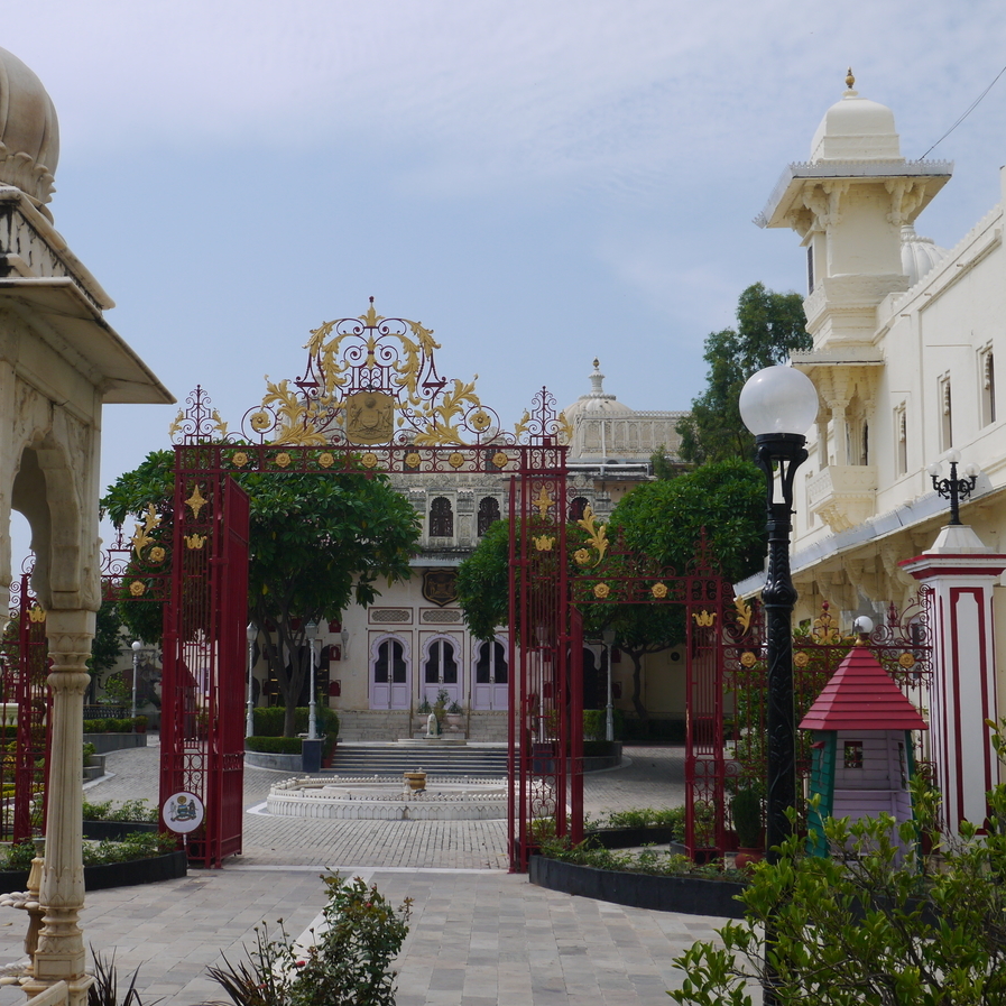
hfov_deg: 32.7
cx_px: 388
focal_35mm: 52
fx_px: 1710
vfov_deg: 32.8
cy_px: 504
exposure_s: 1/500
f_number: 10
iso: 160
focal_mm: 22
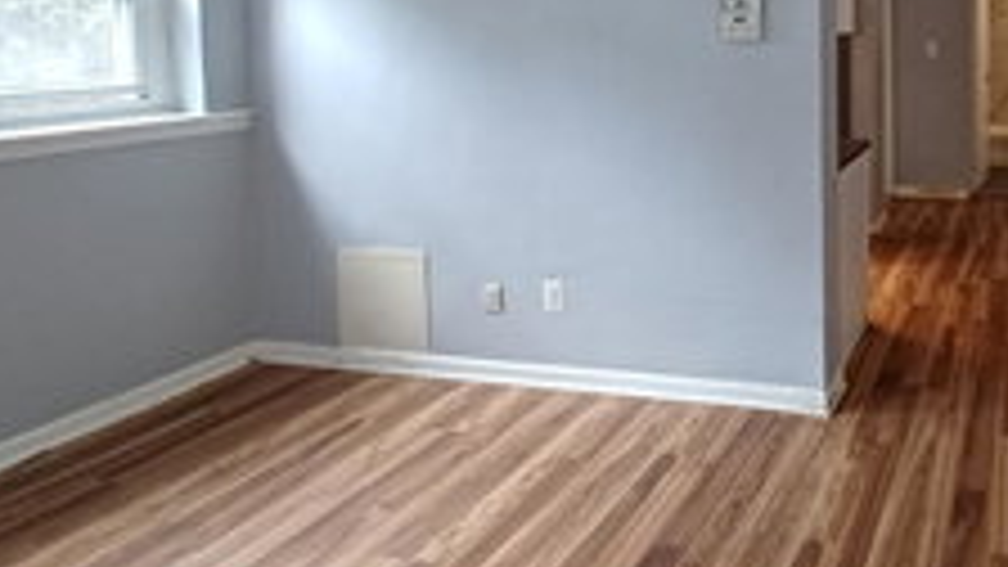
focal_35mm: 27
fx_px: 722
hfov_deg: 59.5
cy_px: 58
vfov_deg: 39.8
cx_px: 907
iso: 200
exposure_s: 1/33.3
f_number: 2.2
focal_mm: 1.42
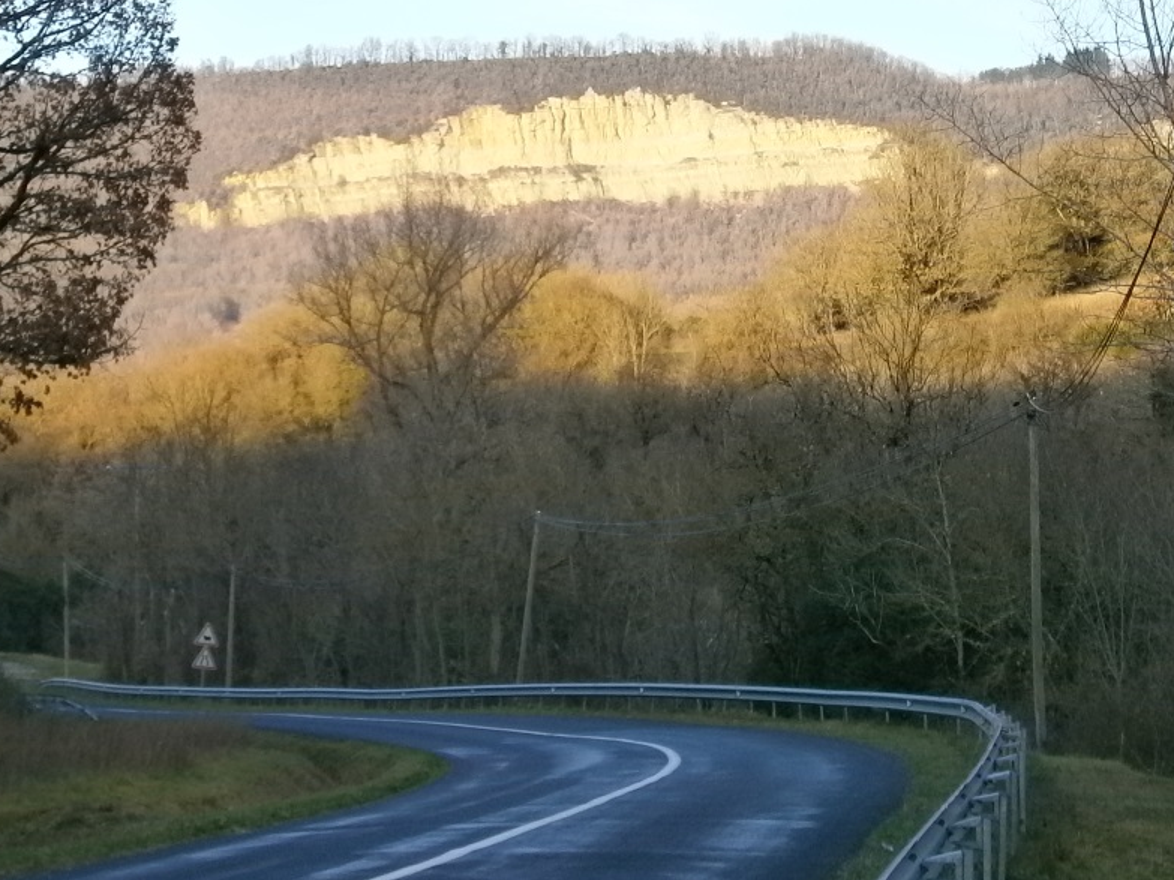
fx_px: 3900
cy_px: 332
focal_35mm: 115
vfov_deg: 12.9
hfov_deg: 17.1
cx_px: 480
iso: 80
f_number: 3.9
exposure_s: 1/160
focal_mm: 10.7
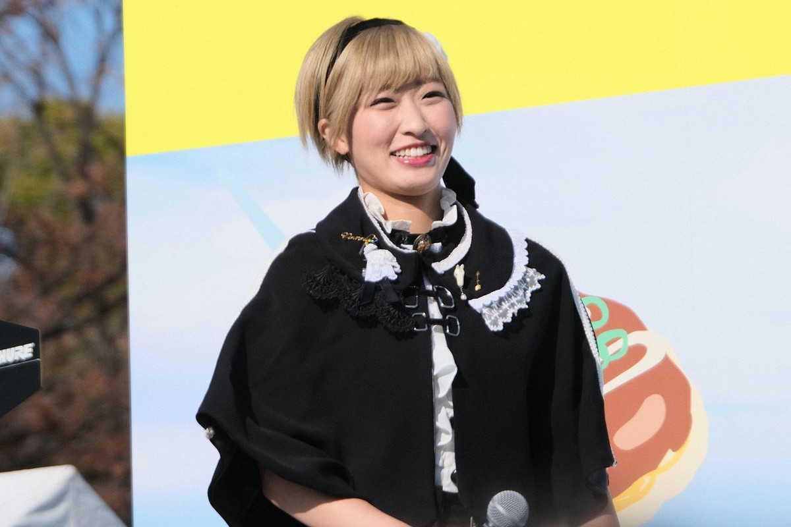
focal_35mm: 203
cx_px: 396
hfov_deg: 10.1
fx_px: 4460
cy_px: 264
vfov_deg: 6.8
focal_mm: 135
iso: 640
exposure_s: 1/2400
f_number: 5.6
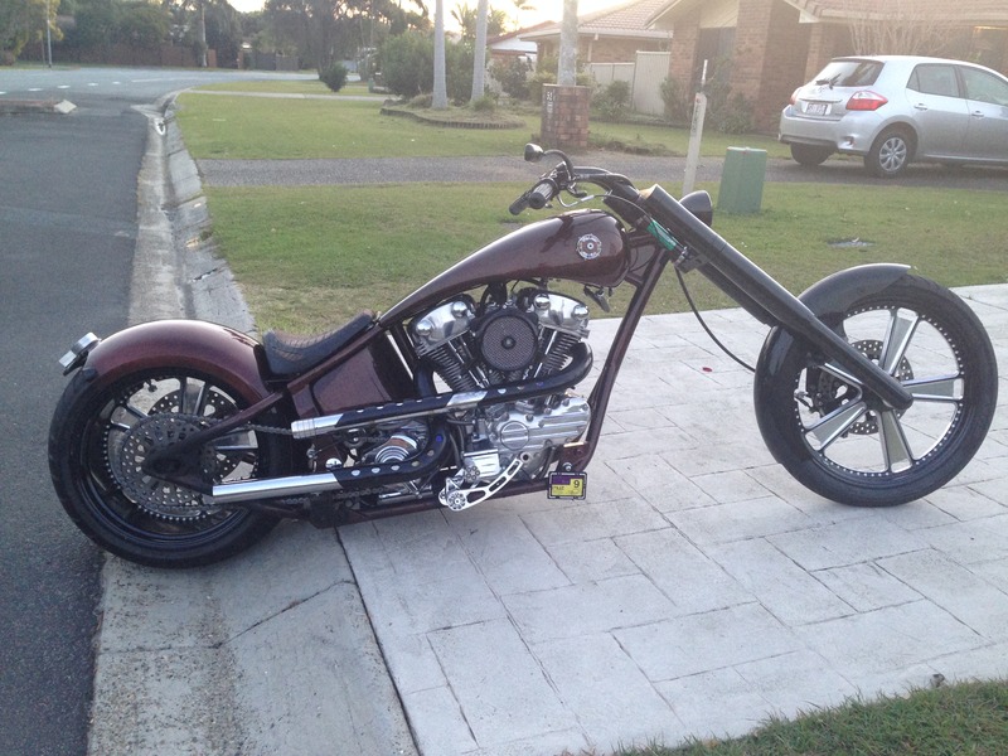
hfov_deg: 55.4
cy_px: 378
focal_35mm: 33
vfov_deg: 42.9
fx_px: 961
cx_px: 504
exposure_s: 1/20
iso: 160
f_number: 2.4
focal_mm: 4.12
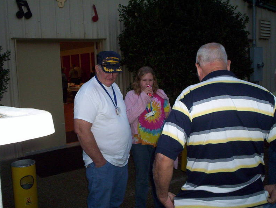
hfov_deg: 47.8
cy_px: 103
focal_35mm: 39
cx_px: 138
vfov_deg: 36.9
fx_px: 312
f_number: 4.5
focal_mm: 4.99
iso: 140
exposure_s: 1/60
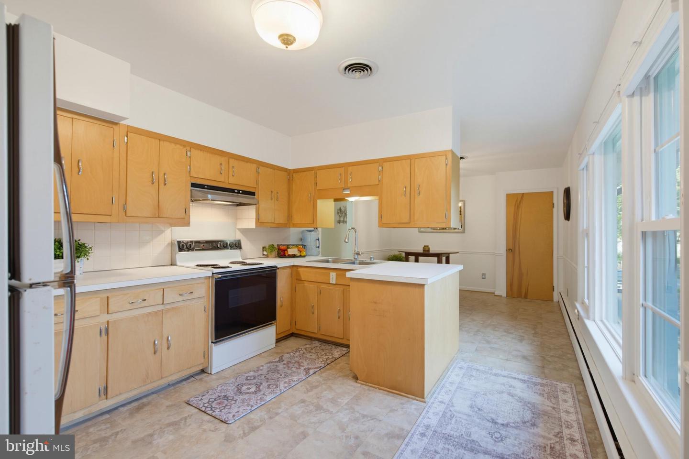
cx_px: 344
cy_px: 230
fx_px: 306
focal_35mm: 16
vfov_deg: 73.7
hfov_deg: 96.7
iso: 800
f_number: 8
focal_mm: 16
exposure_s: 1/10
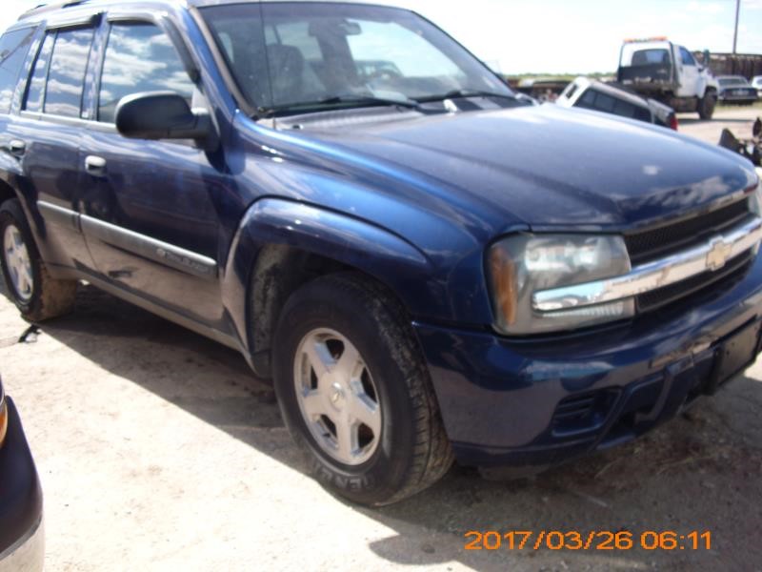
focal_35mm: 36
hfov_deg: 51.4
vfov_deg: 39.7
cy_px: 286
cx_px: 381
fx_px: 792
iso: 80
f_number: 3.1
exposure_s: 1/500
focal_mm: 6.3
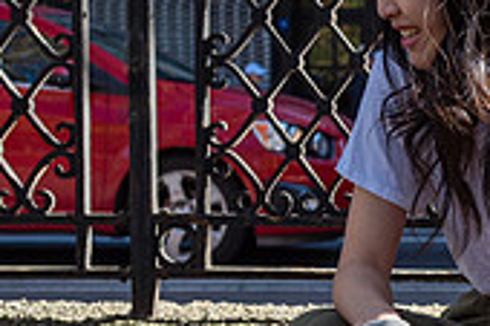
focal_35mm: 116
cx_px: 504
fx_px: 1577
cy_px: 212
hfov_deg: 17.2
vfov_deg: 11.8
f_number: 4
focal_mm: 34
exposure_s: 1/250
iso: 100
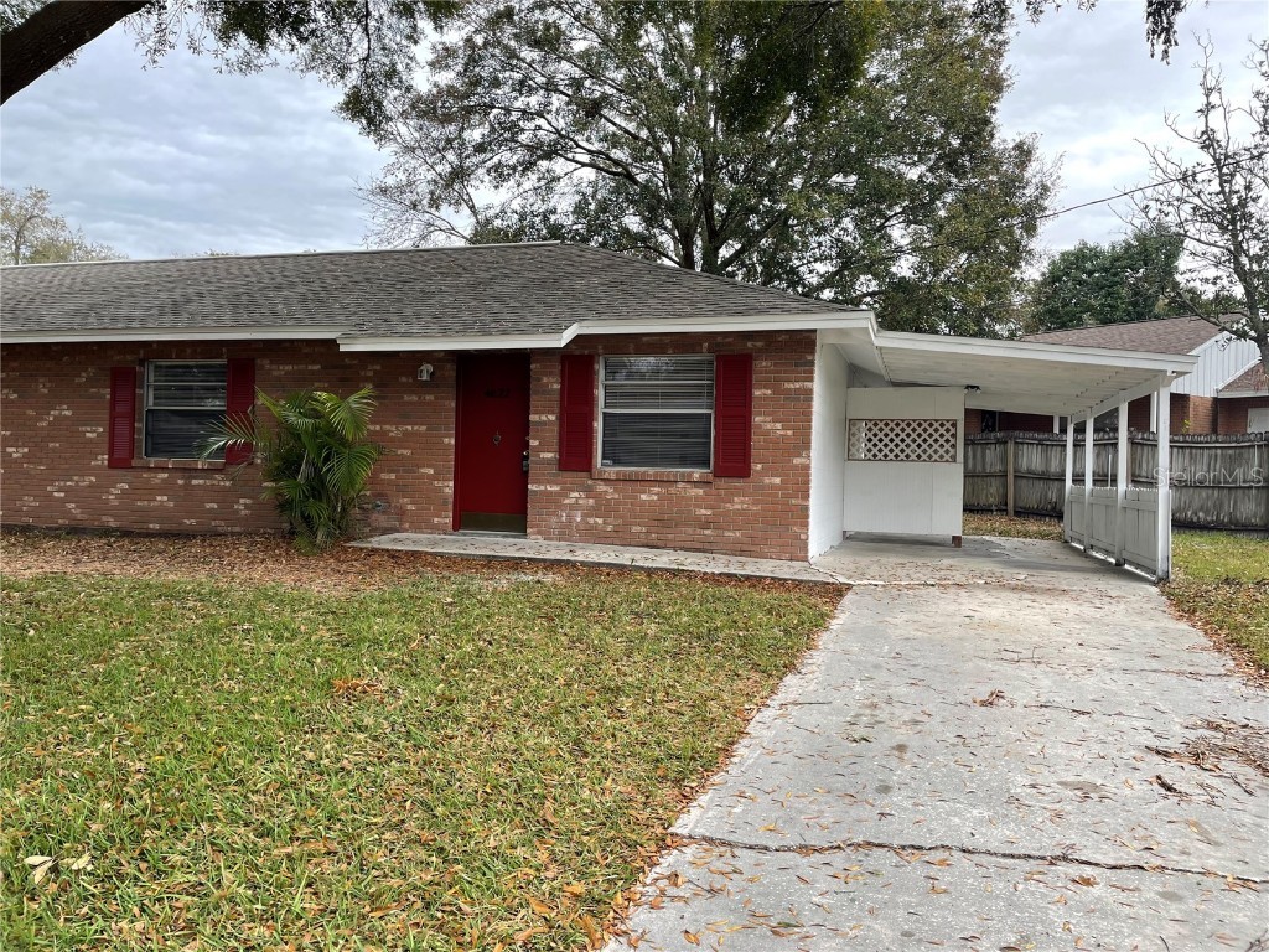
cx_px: 634
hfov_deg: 67.3
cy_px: 476
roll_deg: -1.5
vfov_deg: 53.1
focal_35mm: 26
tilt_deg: -0.4
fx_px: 953
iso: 32
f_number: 1.6
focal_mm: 4.2
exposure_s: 1/235
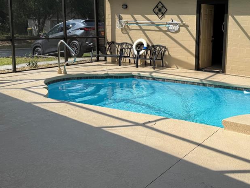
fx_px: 289
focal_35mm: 40
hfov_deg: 45.8
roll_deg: -1.4
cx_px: 175
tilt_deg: -8.7
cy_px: 66
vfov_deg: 35.7
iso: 80
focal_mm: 6.76
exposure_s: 1/3953
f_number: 1.78
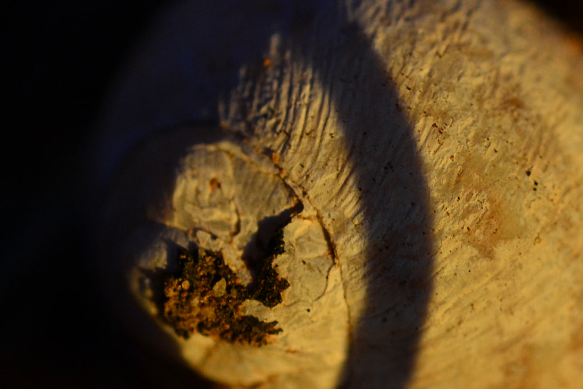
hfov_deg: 10.2
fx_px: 3271
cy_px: 227
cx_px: 482
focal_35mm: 202
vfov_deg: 6.8
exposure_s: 1/250
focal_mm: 60
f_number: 5.6
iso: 320
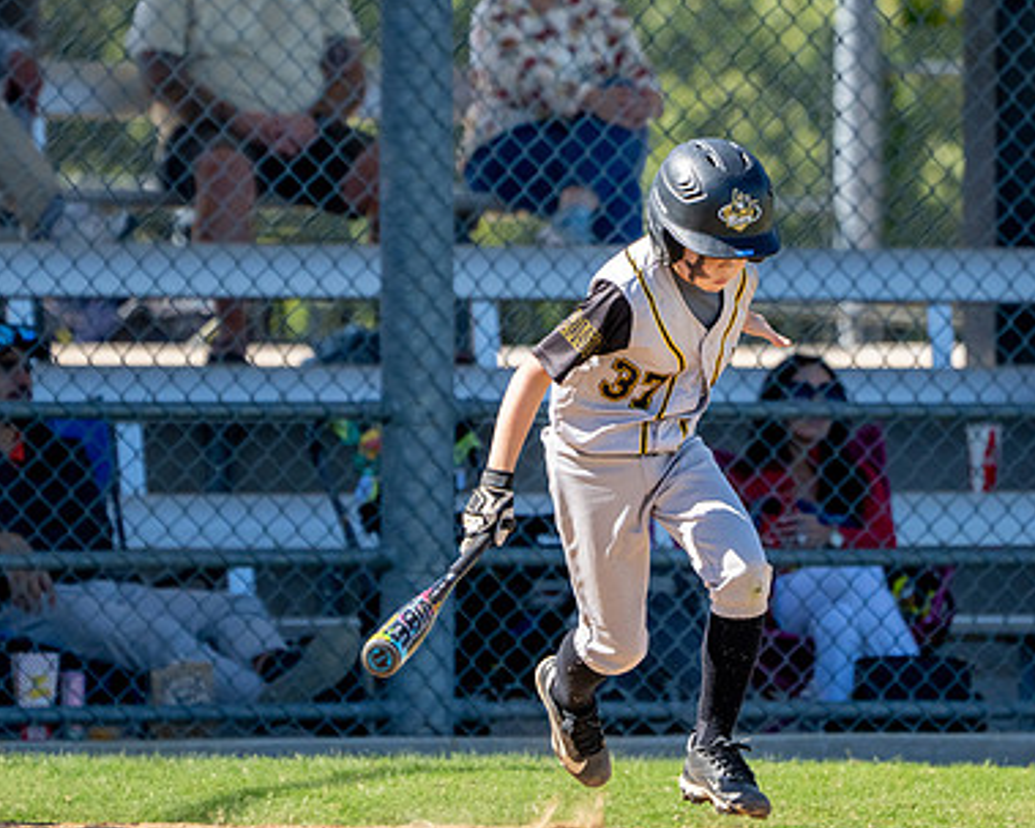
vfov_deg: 2.7
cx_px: 667
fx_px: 17854
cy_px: 449
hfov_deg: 3.3
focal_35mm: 583
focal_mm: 288
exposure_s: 1/3200
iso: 1000
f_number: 5.6
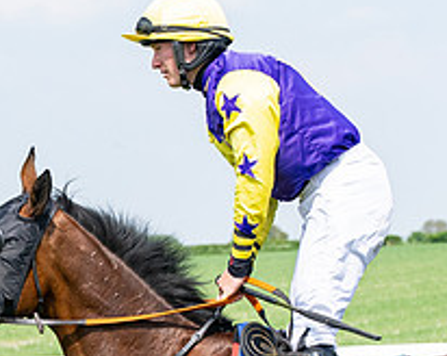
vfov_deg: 5.3
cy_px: 373
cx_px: 281
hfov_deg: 6.7
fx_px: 3816
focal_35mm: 289
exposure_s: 1/2000
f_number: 5
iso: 400
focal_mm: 70
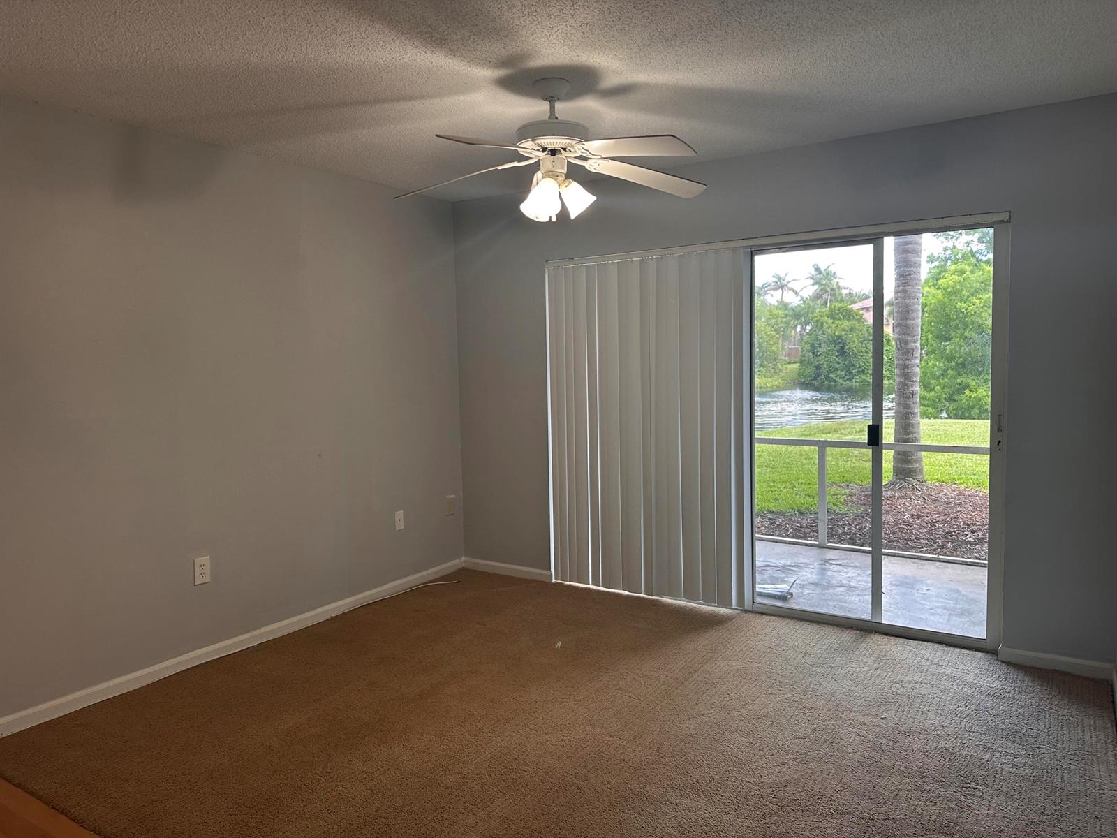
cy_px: 419
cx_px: 558
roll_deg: +0.4
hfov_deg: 71.6
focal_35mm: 24
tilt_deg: -4.2
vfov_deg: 56.8
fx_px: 774
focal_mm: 6.86
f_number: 1.78
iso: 160
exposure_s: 1/120
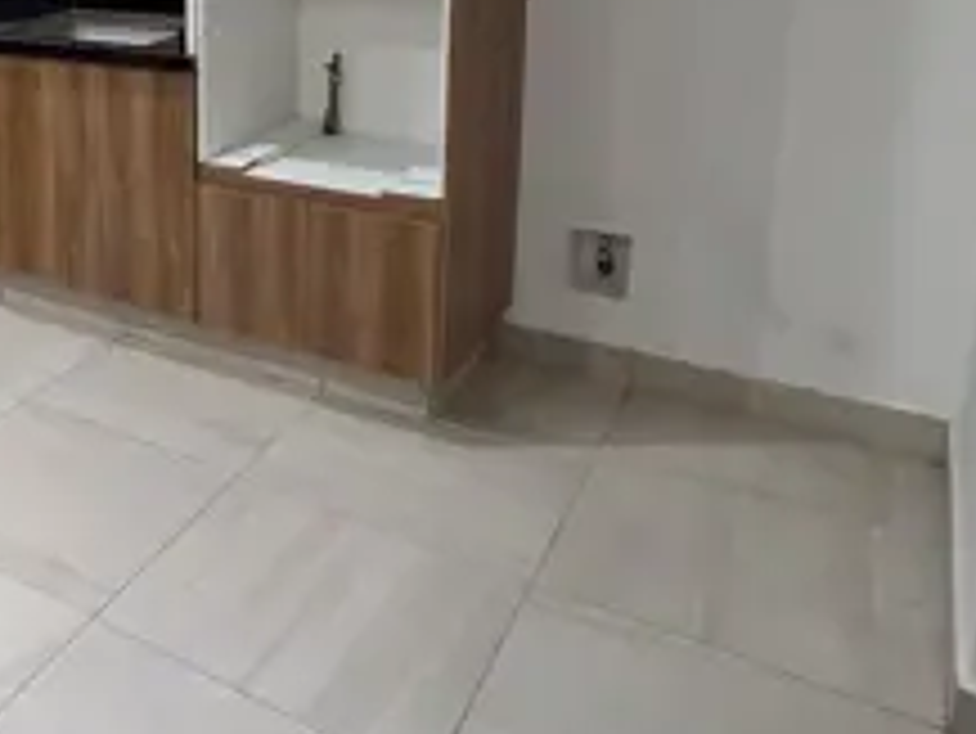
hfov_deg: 42.0
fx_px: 1016
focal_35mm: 36
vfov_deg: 37.2
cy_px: 77
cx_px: -67
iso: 320
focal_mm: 2.2
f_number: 1.9
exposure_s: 1/60
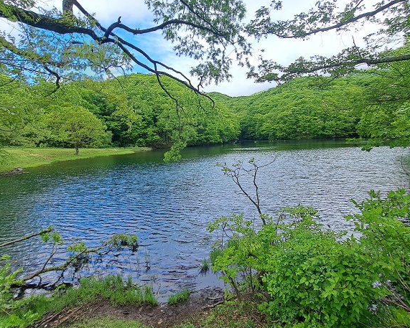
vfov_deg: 80.4
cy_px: 161
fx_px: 194
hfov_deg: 92.9
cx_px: 221
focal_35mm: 16
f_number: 2.2
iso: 50
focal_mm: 1.74
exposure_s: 1/860
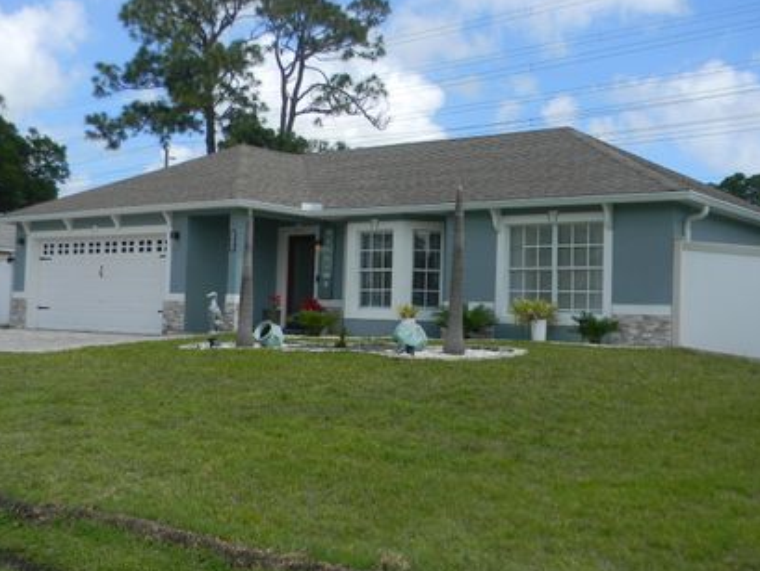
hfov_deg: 42.9
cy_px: 272
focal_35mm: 44
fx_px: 966
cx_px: 370
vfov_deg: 32.9
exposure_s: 1/782
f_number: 3.7
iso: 80
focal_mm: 6.4
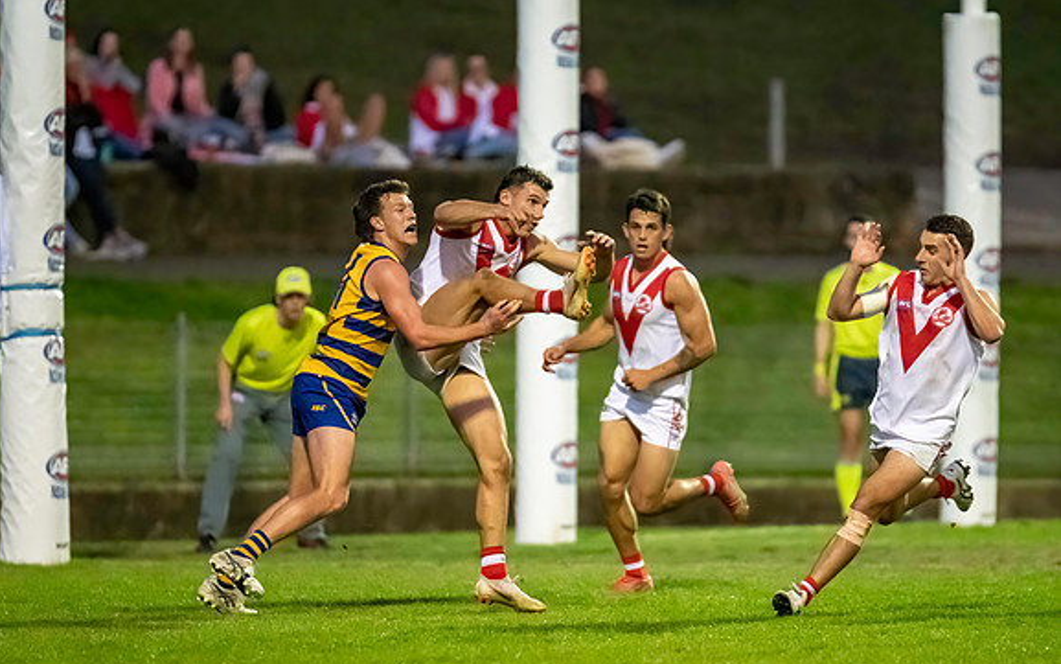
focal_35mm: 434
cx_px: 618
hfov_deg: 4.8
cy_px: 414
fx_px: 12553
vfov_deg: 3.0
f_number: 2.8
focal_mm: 300
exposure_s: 1/1600
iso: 10000
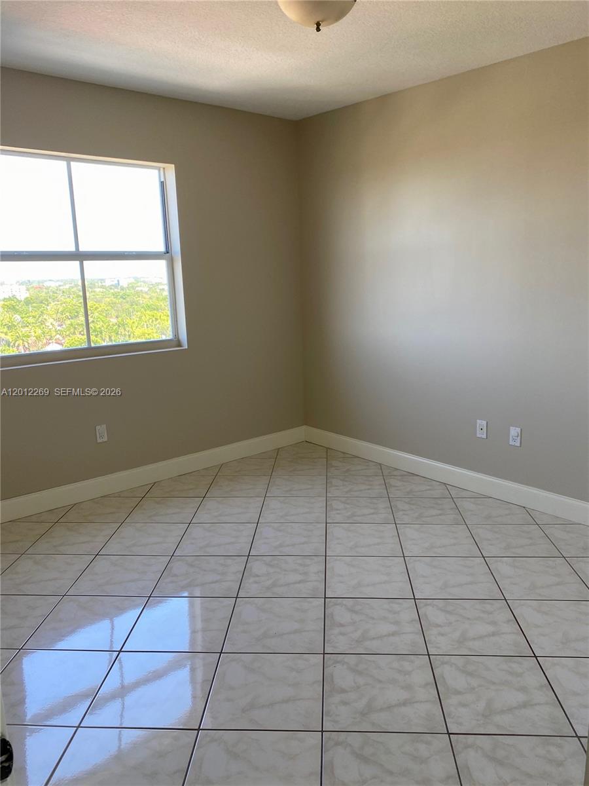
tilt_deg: -10.4
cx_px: 294
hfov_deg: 53.1
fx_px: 590
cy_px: 393
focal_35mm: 26
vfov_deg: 67.3
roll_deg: +1.5
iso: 40
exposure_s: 1/121
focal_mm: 4.25
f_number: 1.8
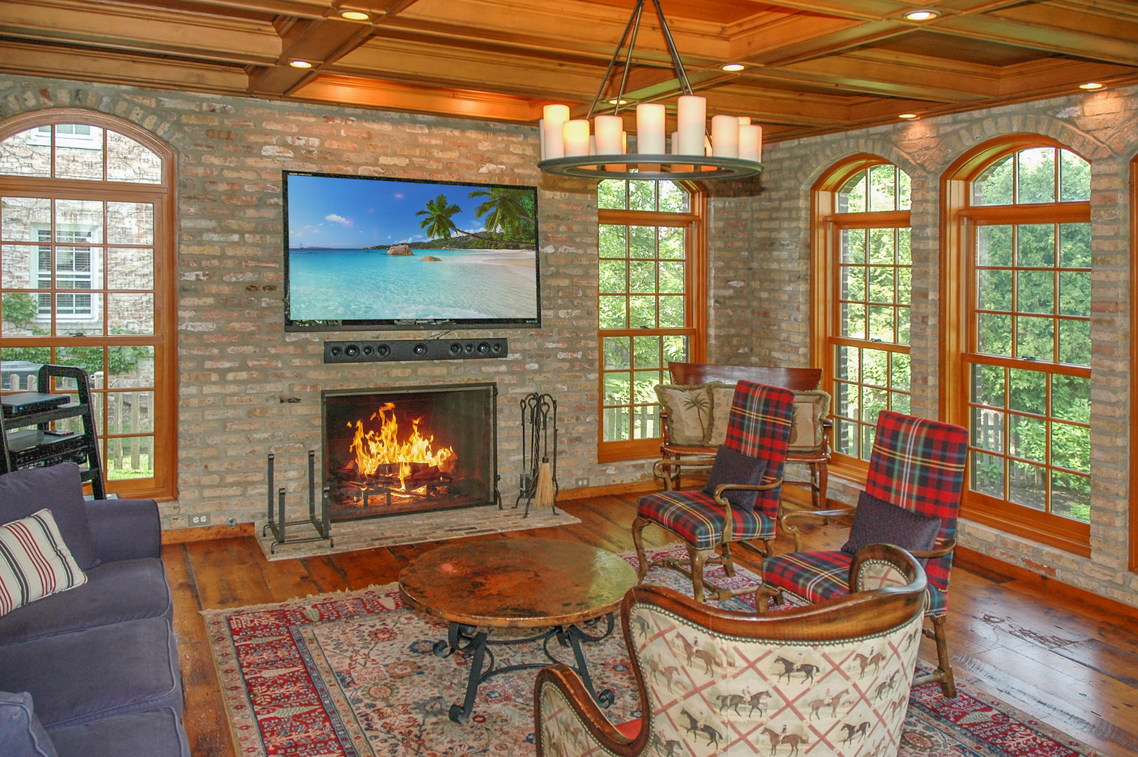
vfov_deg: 47.9
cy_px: 378
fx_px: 853
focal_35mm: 27
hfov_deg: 67.4
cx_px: 569
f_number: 3.5
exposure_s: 1/125
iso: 320
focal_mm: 18
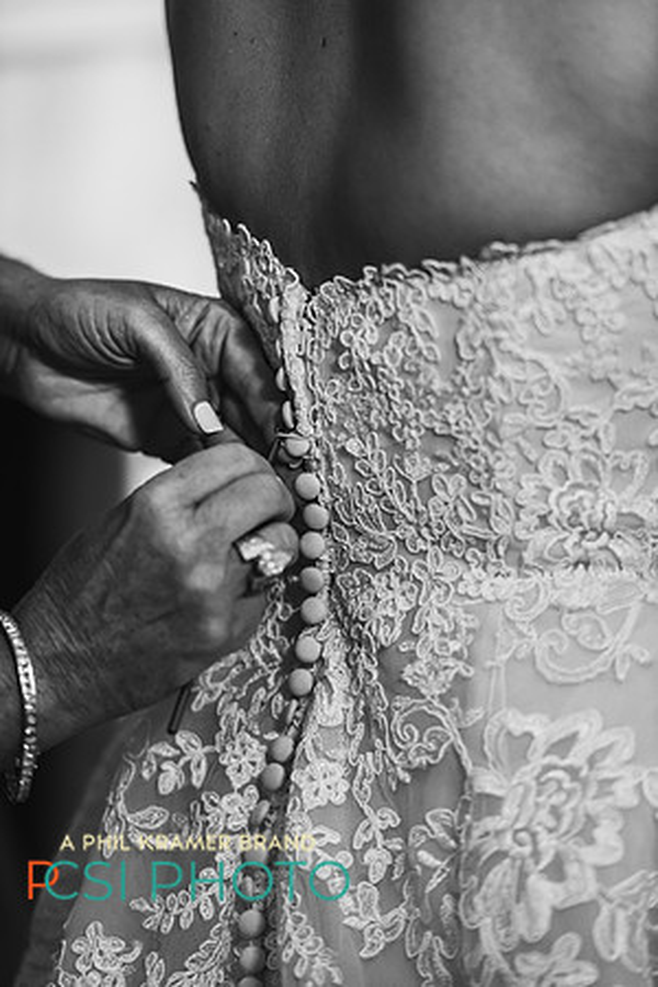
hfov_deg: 7.6
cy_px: 494
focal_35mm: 180
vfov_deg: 11.4
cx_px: 329
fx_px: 4935
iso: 2500
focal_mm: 180
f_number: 2.8
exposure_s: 1/200
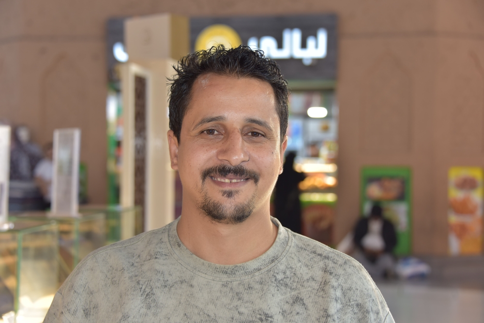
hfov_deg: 29.7
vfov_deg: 20.0
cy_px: 162
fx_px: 914
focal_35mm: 68
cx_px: 242
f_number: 4.8
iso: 500
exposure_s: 1/100
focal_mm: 68
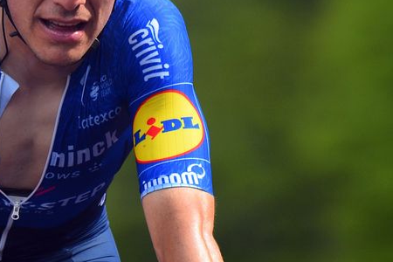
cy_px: 164
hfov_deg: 1.9
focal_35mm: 1066
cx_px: 66
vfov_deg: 1.3
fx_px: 11636
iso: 1250
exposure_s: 1/1250
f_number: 5.6
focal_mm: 400
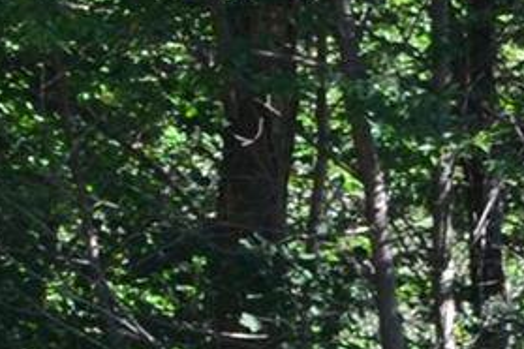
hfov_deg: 4.7
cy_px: 804
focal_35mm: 440
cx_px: 259
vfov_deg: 3.1
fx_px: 6404
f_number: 9
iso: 400
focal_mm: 40
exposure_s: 1/125
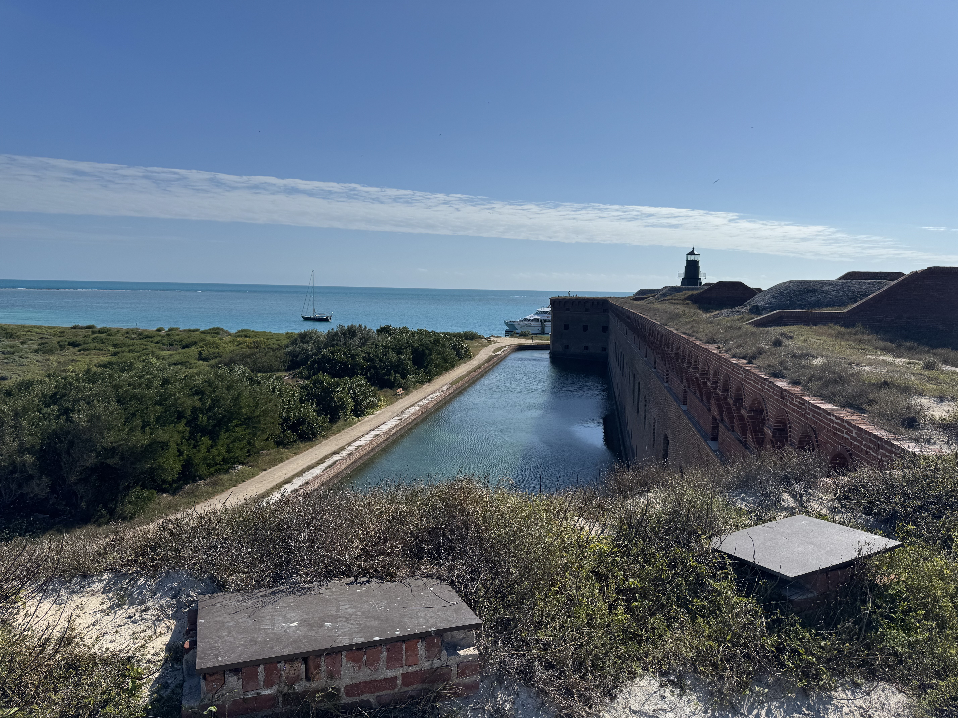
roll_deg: -1.2
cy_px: 359
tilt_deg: -5.9
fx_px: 664
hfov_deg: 71.6
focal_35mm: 24
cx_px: 479
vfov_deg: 56.8
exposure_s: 1/10417
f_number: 1.78
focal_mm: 6.76
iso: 80
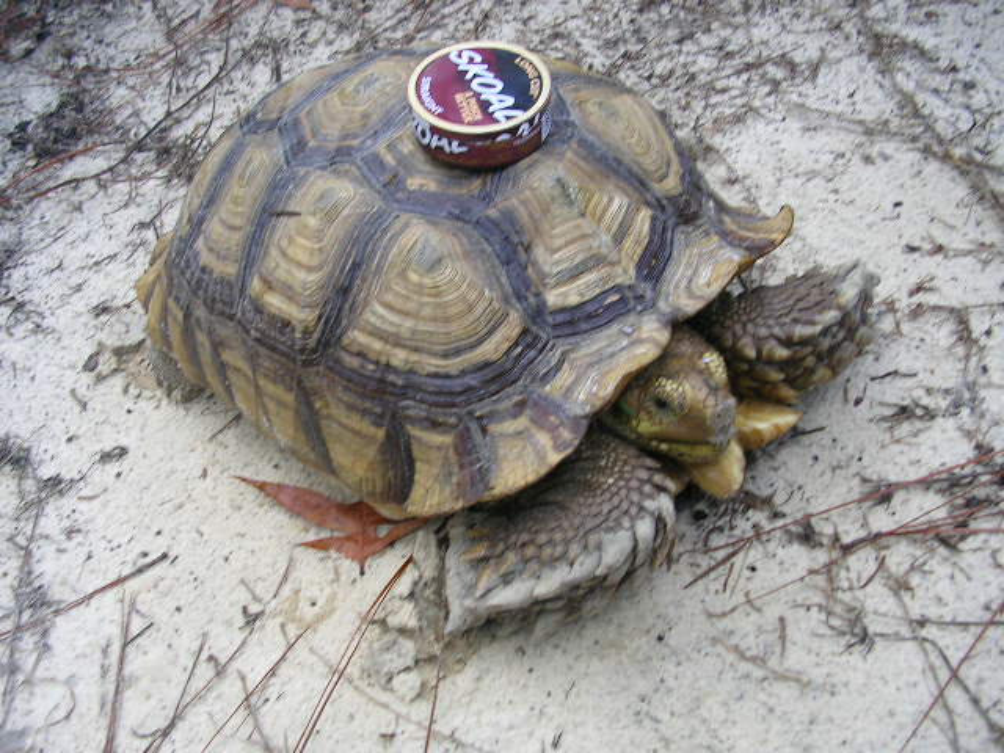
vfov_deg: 37.7
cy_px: 376
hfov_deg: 49.0
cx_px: 502
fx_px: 1102
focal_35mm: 38
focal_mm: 5.8
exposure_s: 1/67.9
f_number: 2.8
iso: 50
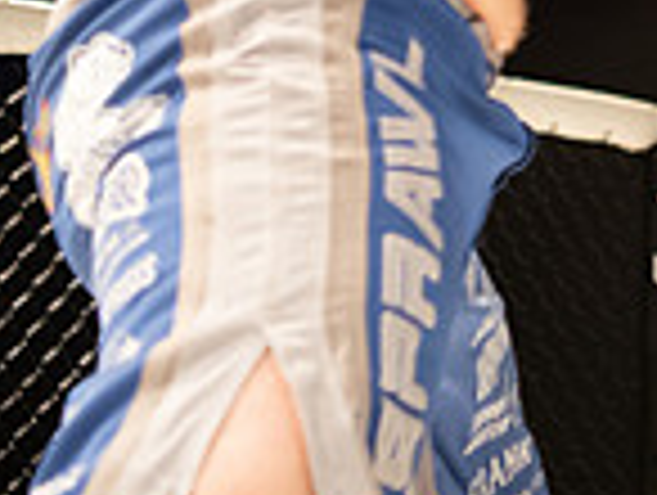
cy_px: -223
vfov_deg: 7.7
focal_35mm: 191
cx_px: 1071
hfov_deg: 9.9
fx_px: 3631
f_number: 2.8
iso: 1600
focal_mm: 50
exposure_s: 1/1000
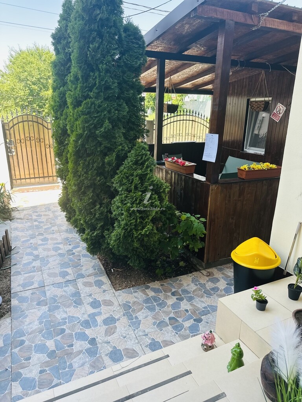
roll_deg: -1.8
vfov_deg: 71.6
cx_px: 151
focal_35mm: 24
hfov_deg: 56.8
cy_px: 201
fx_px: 279
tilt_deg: -16.6
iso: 80
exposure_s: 1/321
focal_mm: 6.86
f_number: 1.78
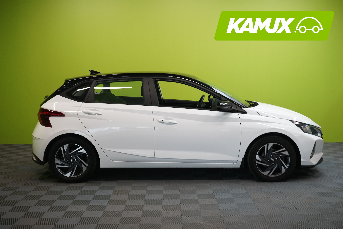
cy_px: 114
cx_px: 172
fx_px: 419
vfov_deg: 30.5
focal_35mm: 44
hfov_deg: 44.5
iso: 1250
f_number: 7.1
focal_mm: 44
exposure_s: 1/30
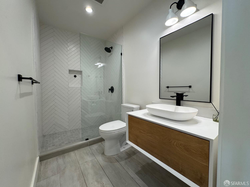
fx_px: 101
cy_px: 94
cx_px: 125
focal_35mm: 14
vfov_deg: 85.7
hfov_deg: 102.1
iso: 125
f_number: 2.2
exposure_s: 1/120
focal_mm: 2.22
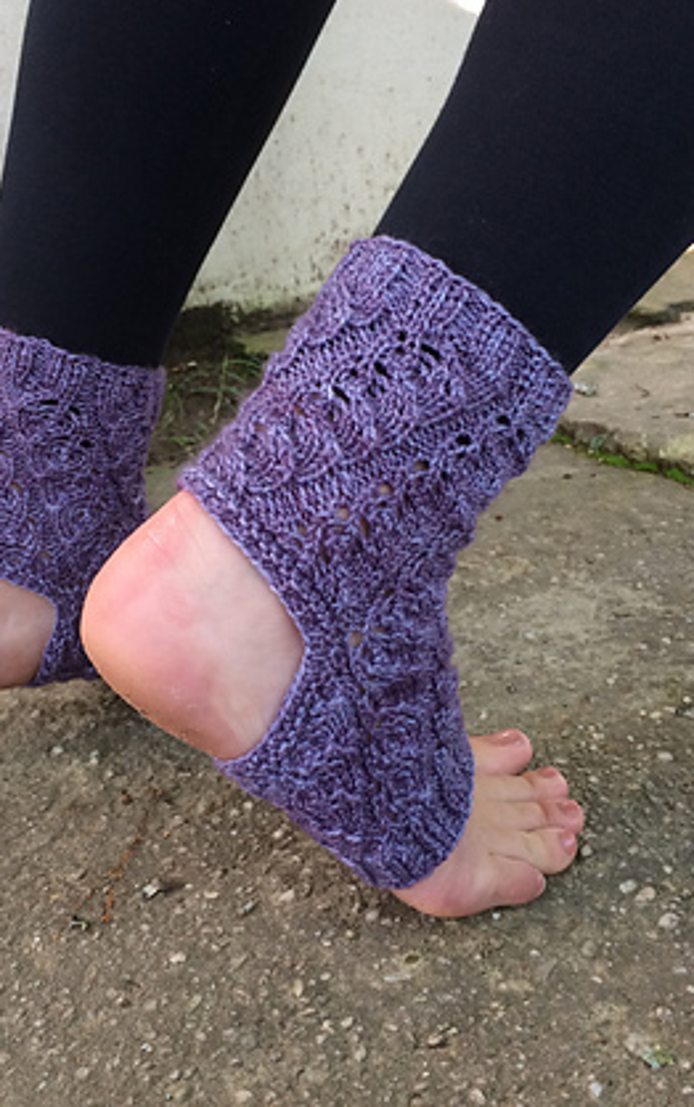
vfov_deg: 51.5
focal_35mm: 38
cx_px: 279
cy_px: 561
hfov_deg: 33.5
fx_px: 1148
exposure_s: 1/30
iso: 40
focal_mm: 4.12
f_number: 2.2
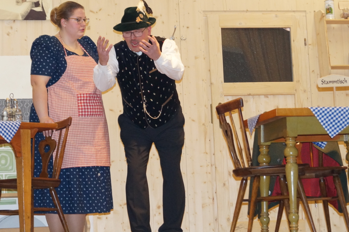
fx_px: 1221
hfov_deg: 16.2
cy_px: 67
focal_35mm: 126
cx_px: 121
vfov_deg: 10.9
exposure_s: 1/160
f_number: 5.6
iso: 1600
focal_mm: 50
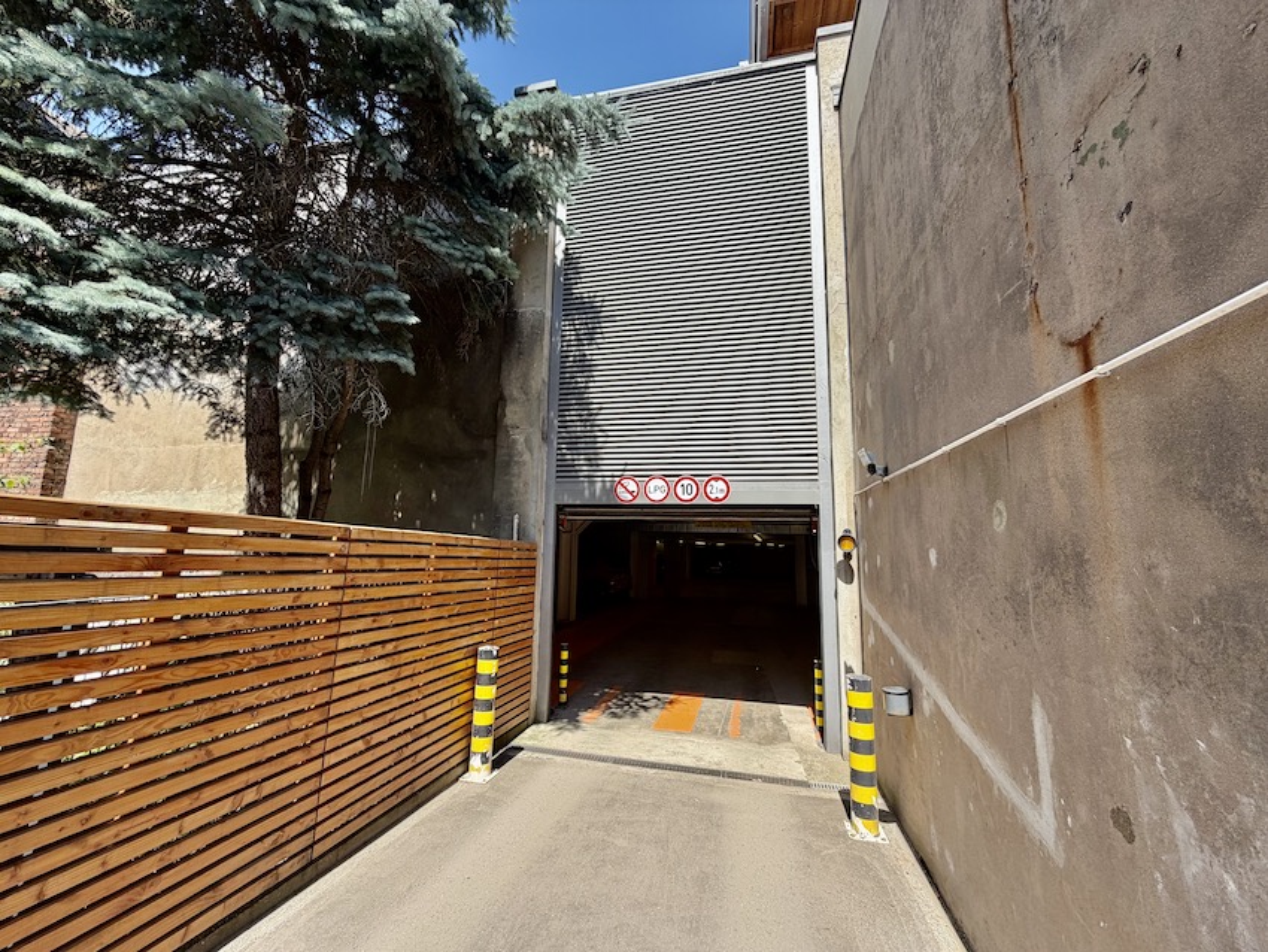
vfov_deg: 85.7
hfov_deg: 102.0
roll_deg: -0.4
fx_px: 513
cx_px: 634
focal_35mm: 14
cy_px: 476
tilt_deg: +8.0
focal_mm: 2.22
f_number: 2.2
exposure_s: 1/625
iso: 40
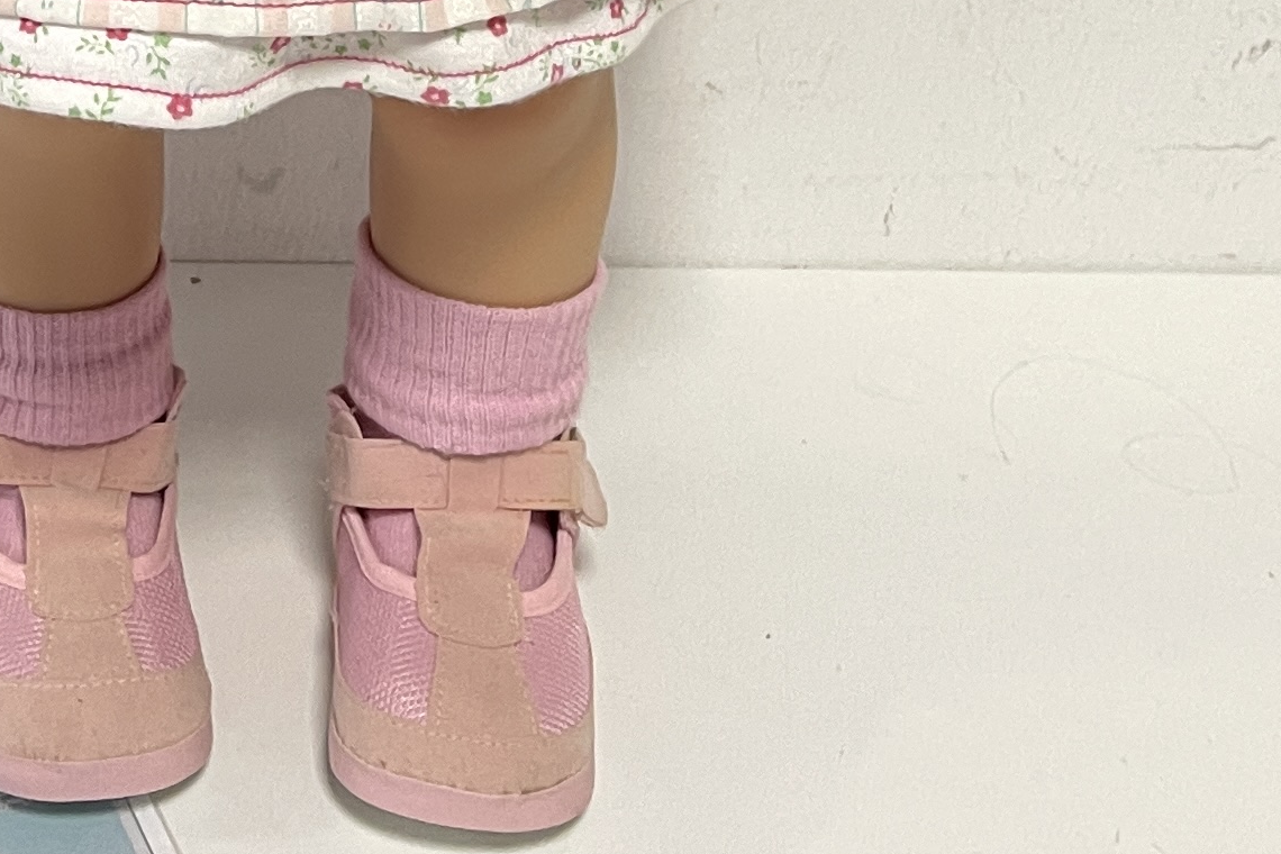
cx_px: -69
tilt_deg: -17.9
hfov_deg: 21.2
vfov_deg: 13.1
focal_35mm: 92
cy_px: -792
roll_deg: +1.9
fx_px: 3273
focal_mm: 5.1
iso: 100
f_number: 1.6
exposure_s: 1/50
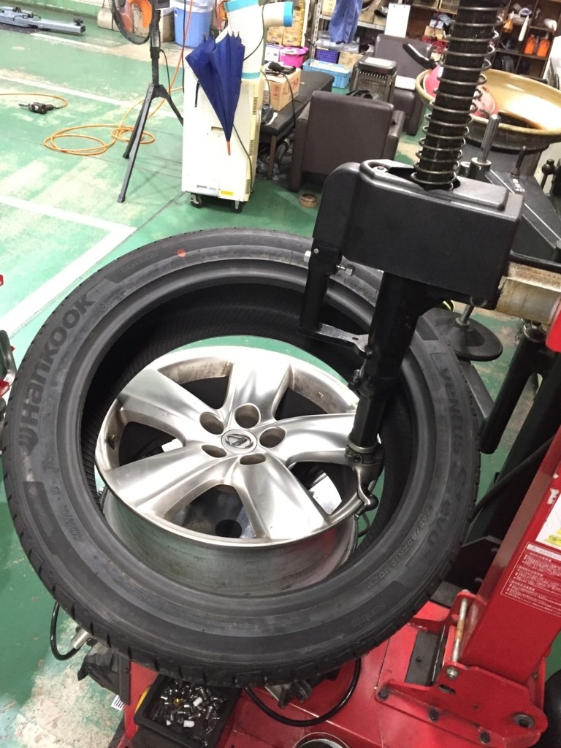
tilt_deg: -38.0
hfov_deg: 48.2
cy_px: 374
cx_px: 280
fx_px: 627
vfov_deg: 61.7
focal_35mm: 29
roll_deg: -8.1
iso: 320
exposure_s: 1/30
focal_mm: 4.15
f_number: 2.2
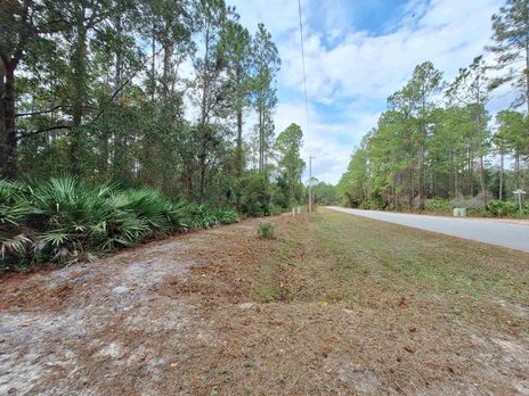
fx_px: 214
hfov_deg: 102.0
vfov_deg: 85.6
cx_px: 272
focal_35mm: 14
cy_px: 209
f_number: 2.2
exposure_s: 1/755
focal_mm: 1.74
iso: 40
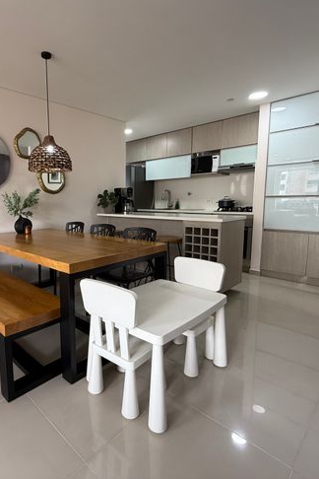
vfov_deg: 84.0
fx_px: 266
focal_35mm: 20
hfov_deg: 60.6
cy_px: 234
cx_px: 110
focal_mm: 2.22
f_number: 2.2
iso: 200
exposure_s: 1/99
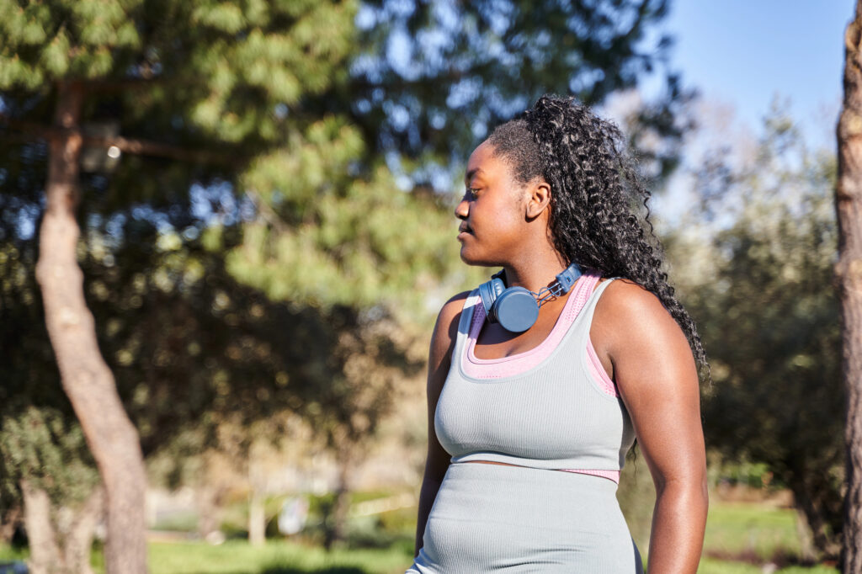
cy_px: 287
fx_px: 1795
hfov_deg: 27.0
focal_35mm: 75
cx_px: 431
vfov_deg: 18.2
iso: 50
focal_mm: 75
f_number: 2.8
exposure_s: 1/800
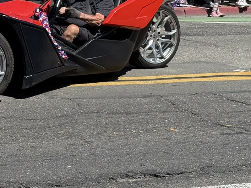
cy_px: 31
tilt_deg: -5.9
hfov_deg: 14.0
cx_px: 16
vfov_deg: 10.6
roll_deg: -1.2
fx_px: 1008
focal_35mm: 139
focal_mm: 6.76
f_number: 1.78
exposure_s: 1/4329
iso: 80
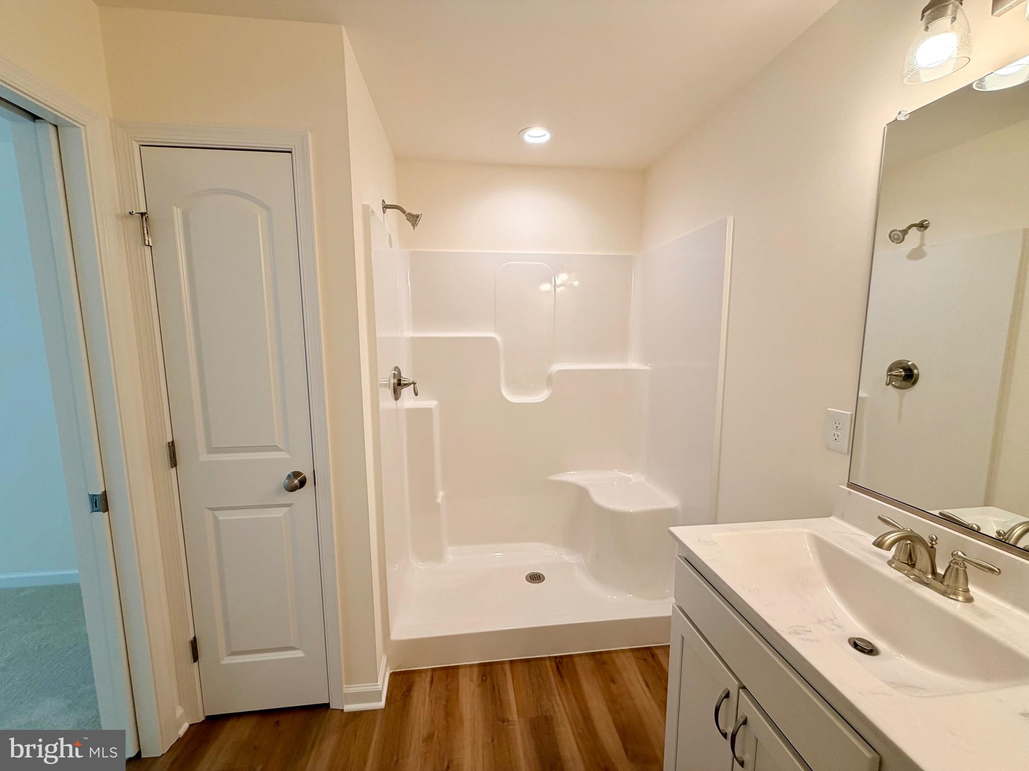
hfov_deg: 102.1
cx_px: 514
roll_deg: +0.6
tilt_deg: -7.9
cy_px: 386
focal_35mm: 14
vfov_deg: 85.7
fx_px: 416
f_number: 2.2
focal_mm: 2.22
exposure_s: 1/120
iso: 80
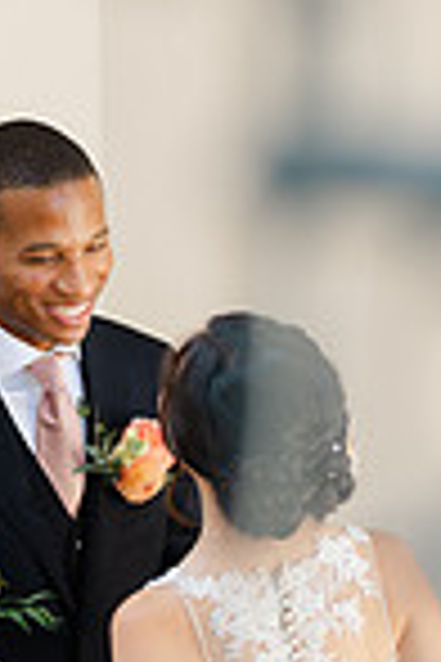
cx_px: 153
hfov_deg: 4.3
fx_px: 5898
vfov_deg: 6.4
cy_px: 531
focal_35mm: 321
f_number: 1.8
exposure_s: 1/400
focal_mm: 105
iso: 100
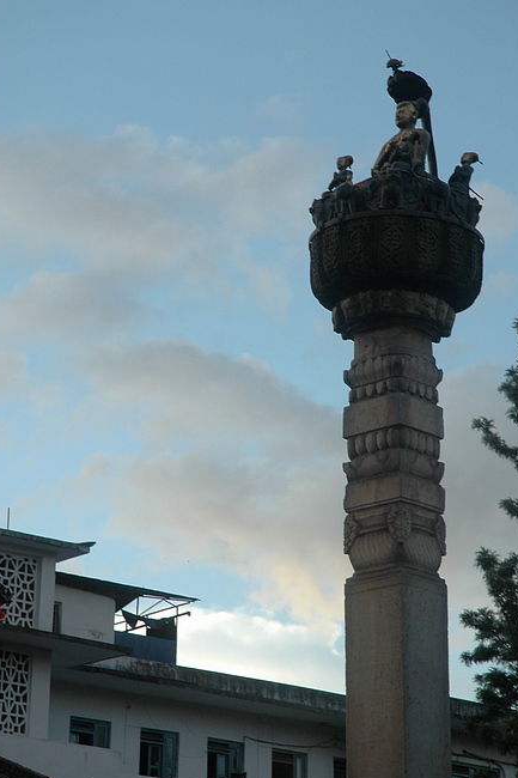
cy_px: 381
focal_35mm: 113
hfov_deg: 12.1
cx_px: 266
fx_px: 2440
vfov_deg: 18.1
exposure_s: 1/125
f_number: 8
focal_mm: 70
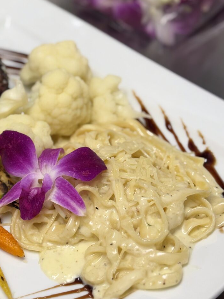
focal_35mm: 82
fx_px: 708
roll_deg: +0.1
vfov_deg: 23.7
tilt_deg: -37.2
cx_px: 36
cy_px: 100
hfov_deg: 17.8
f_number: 1.78
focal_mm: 6.76
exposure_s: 1/120
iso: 80
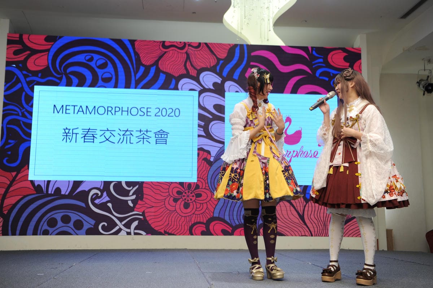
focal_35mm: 44
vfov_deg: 30.5
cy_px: 144
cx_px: 216
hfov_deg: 44.5
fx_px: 529
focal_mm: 44
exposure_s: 1/160
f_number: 3.2
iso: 500
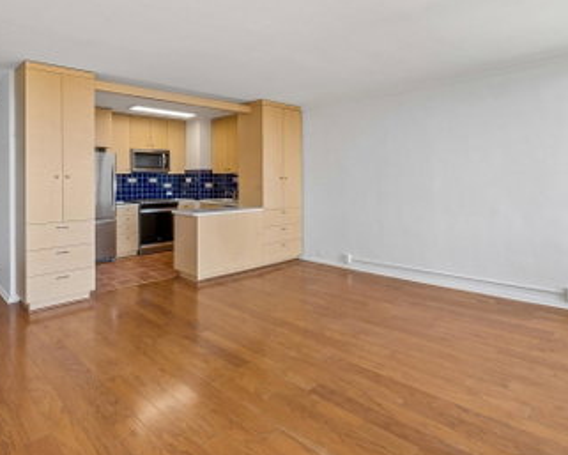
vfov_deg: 64.8
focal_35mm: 21
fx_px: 353
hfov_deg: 77.4
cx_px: 256
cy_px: 177
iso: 250
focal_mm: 10
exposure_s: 1/25
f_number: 8
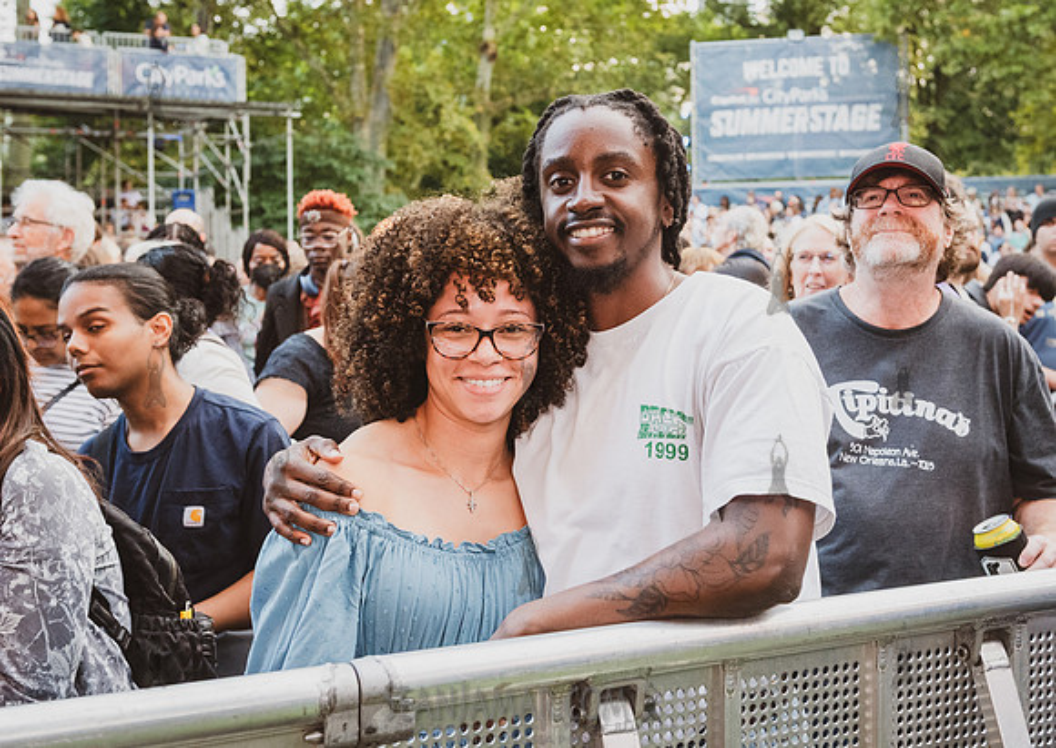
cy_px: 305
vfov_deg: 29.8
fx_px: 1402
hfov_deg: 41.2
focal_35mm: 47
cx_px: 577
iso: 4000
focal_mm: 38
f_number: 4.5
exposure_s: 1/250
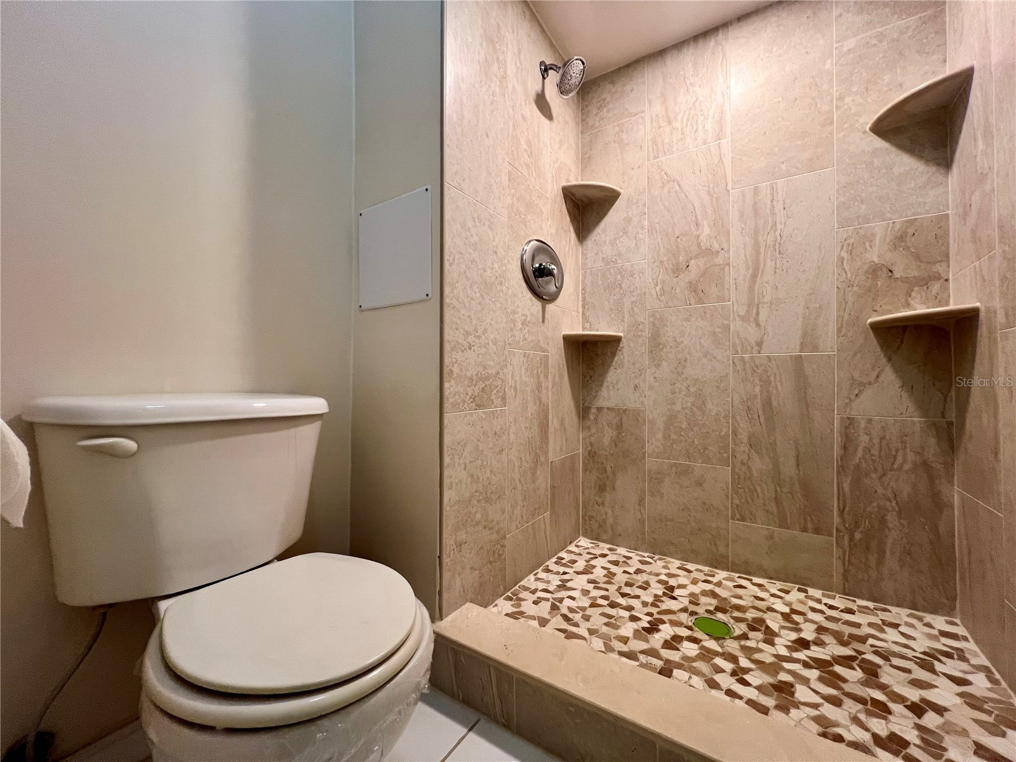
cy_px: 381
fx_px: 382
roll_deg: +0.7
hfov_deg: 106.2
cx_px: 508
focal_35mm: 13
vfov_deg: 89.9
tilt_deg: +0.7
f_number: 1.8
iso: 125
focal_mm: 1.57
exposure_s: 1/60
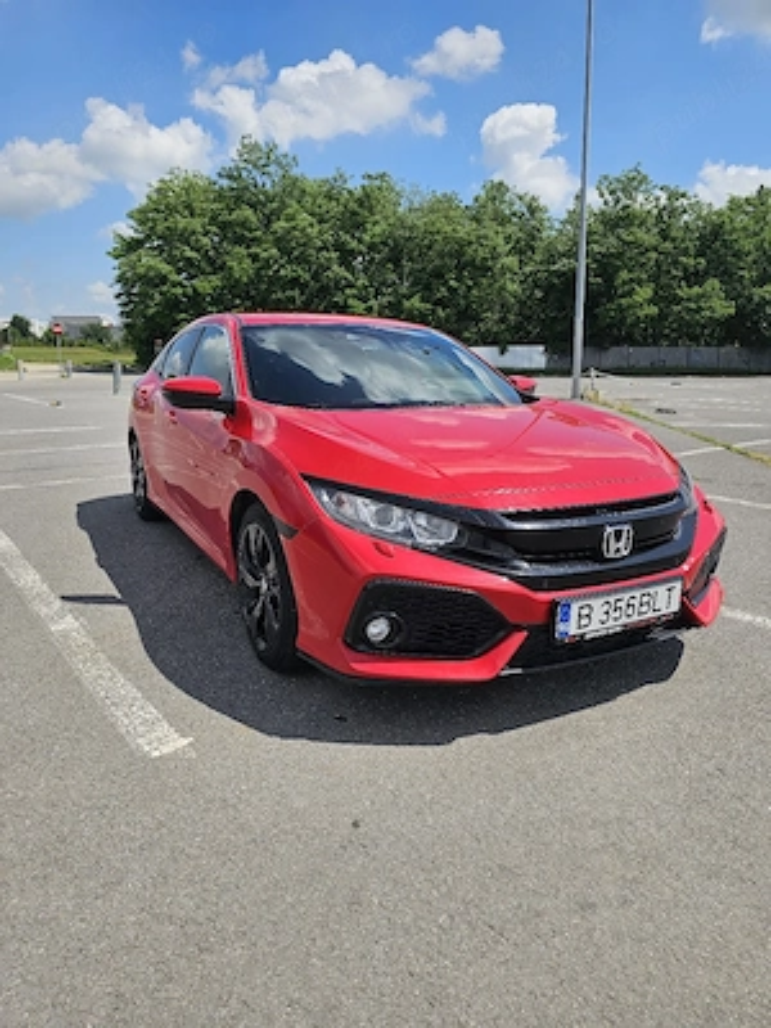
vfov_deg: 73.9
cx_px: 386
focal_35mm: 23
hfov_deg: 58.9
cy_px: 514
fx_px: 683
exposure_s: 1/1000
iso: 10
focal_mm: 6.3
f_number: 1.7
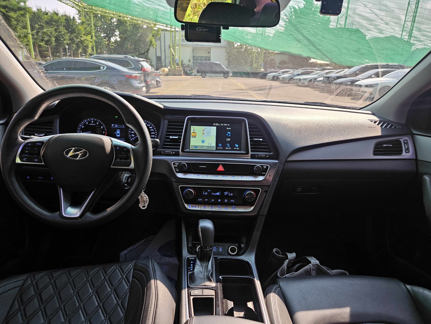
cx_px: 216
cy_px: 162
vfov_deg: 58.9
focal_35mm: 23
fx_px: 286
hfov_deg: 73.9
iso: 40
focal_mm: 5.4
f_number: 1.8
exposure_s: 1/120
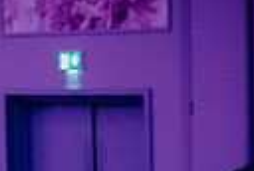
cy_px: 309
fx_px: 1471
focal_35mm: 208
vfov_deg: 6.5
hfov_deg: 9.3
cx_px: 478
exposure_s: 1/160
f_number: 3.5
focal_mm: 46
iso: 3200
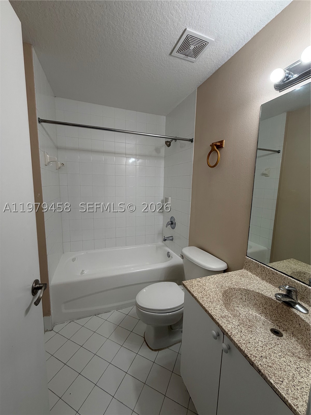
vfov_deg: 102.1
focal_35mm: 14
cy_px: 208
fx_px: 168
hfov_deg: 85.7
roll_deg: -0.5
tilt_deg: -8.0
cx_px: 156
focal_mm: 2.22
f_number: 2.2
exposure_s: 1/120
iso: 100
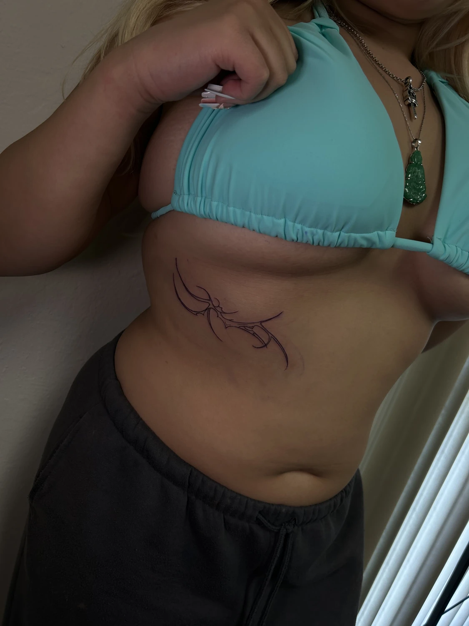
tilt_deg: -14.3
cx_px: 234
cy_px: 313
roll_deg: -18.4
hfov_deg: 53.1
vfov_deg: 67.3
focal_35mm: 26
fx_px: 470
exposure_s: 1/120
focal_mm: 5.7
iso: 64
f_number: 1.5
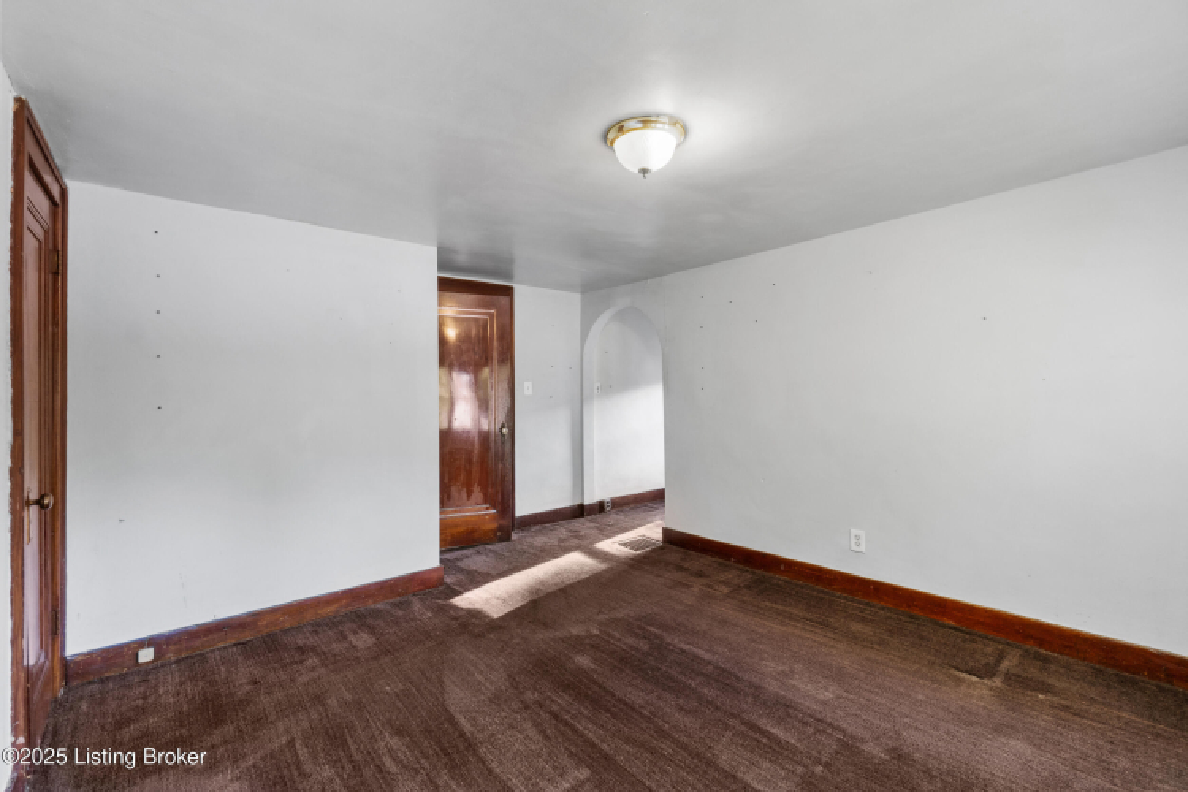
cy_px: 396
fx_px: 495
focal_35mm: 15
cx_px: 594
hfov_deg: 100.4
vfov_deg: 77.3
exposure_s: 1/1.67
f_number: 8
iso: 400
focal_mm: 10
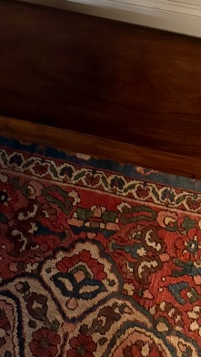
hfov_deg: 15.1
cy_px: -138
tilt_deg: -37.1
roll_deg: -3.9
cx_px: 122
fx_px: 757
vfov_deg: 22.8
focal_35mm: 80
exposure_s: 1/32
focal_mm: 6.76
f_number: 1.78
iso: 1000
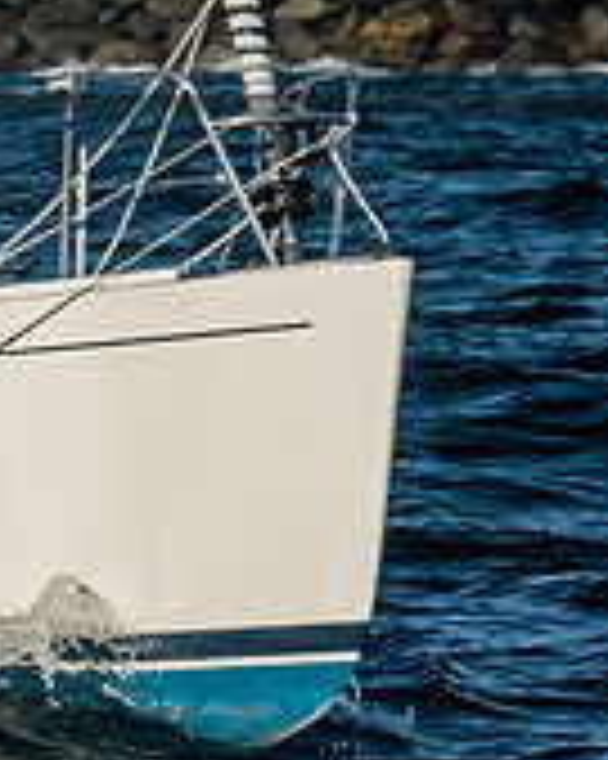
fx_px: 14611
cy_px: -3
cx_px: -1319
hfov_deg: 2.4
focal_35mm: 649
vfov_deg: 3.0
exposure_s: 1/1600
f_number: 6.3
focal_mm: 125
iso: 400
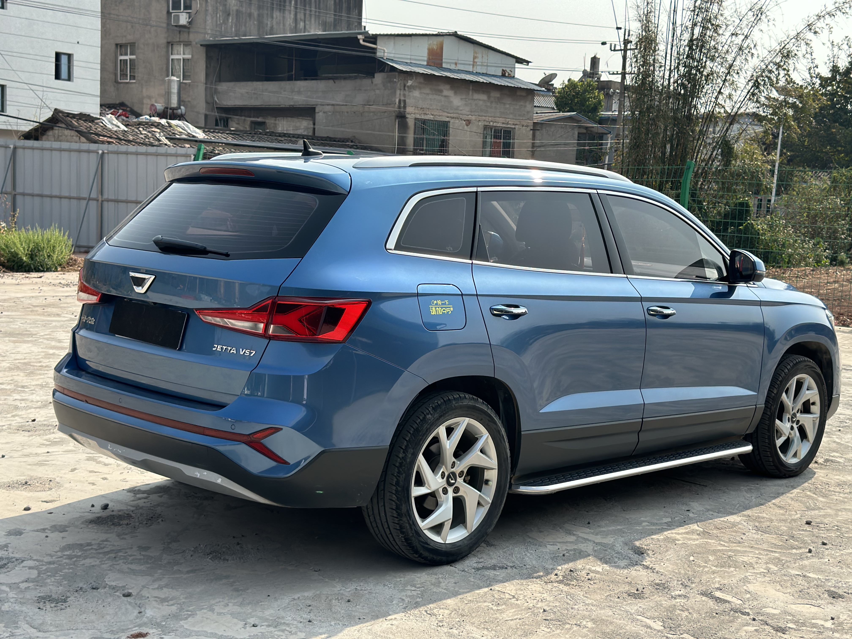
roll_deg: -2.8
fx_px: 1181
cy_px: 320
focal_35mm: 48
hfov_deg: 39.7
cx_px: 426
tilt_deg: -6.9
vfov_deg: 30.3
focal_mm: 6.86
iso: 80
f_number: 1.78
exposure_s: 1/3257
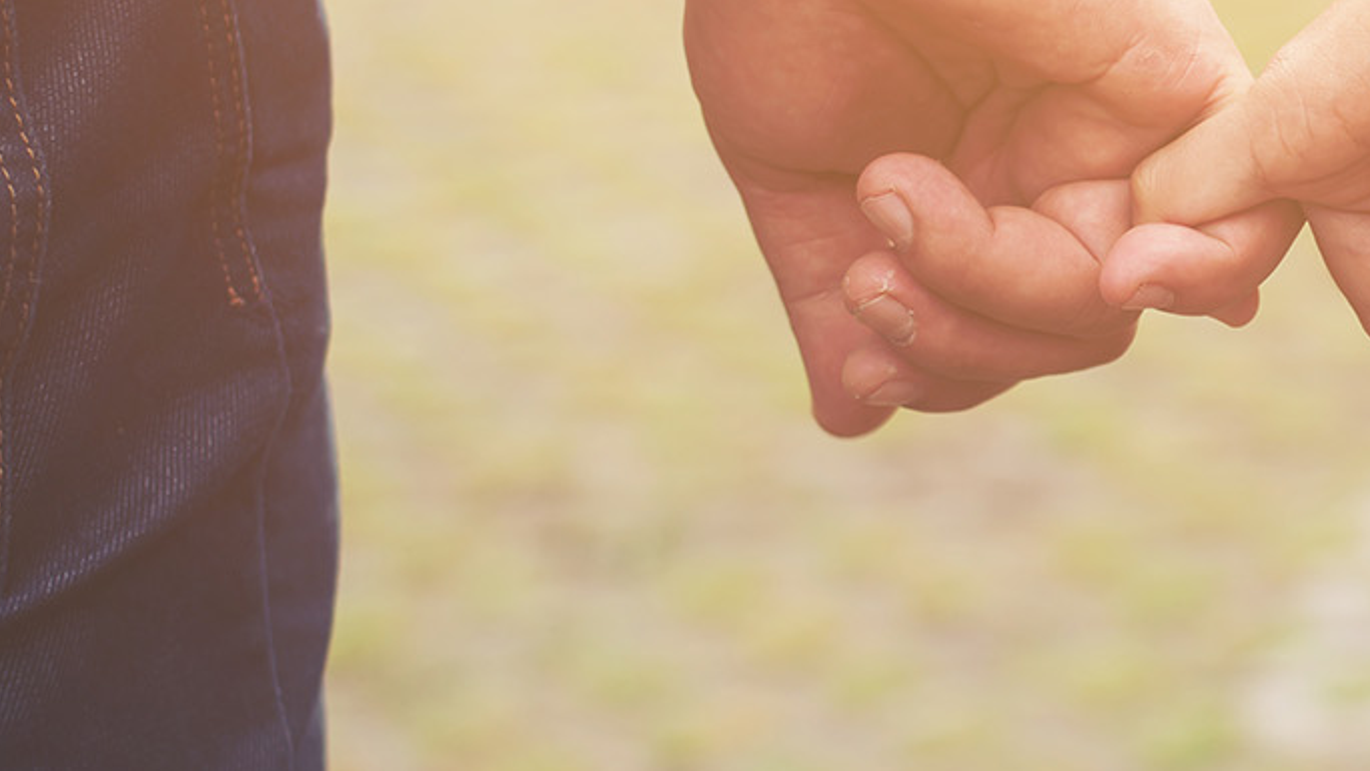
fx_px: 5341
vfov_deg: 8.3
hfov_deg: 14.4
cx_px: 1298
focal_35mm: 147
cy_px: 351
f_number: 2.5
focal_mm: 50
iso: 160
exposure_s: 1/640
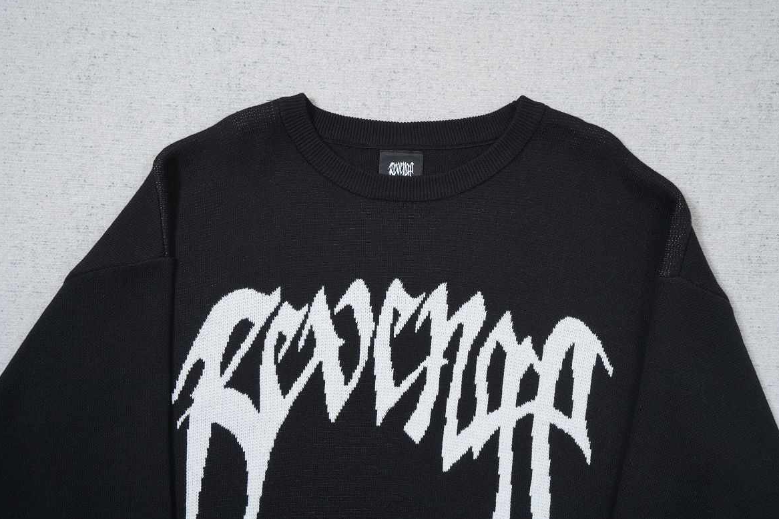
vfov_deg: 36.9
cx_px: 387
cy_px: 262
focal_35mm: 36
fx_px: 779
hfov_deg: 53.1
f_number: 10
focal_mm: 35
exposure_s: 1/100
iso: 1600
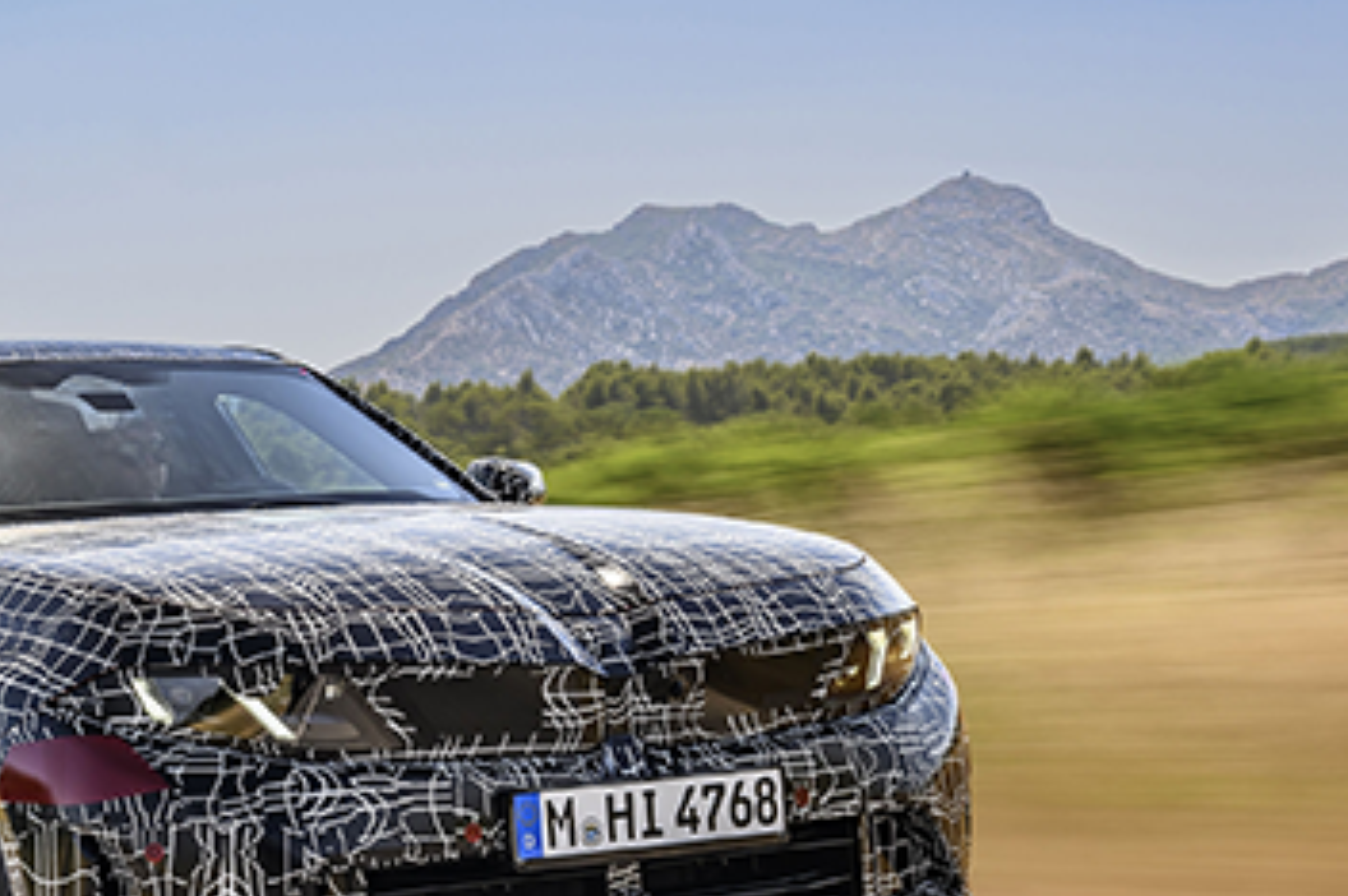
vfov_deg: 14.9
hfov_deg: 22.2
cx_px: 368
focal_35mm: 91
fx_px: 3404
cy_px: 710
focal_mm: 40
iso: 40
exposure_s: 1/15
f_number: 10
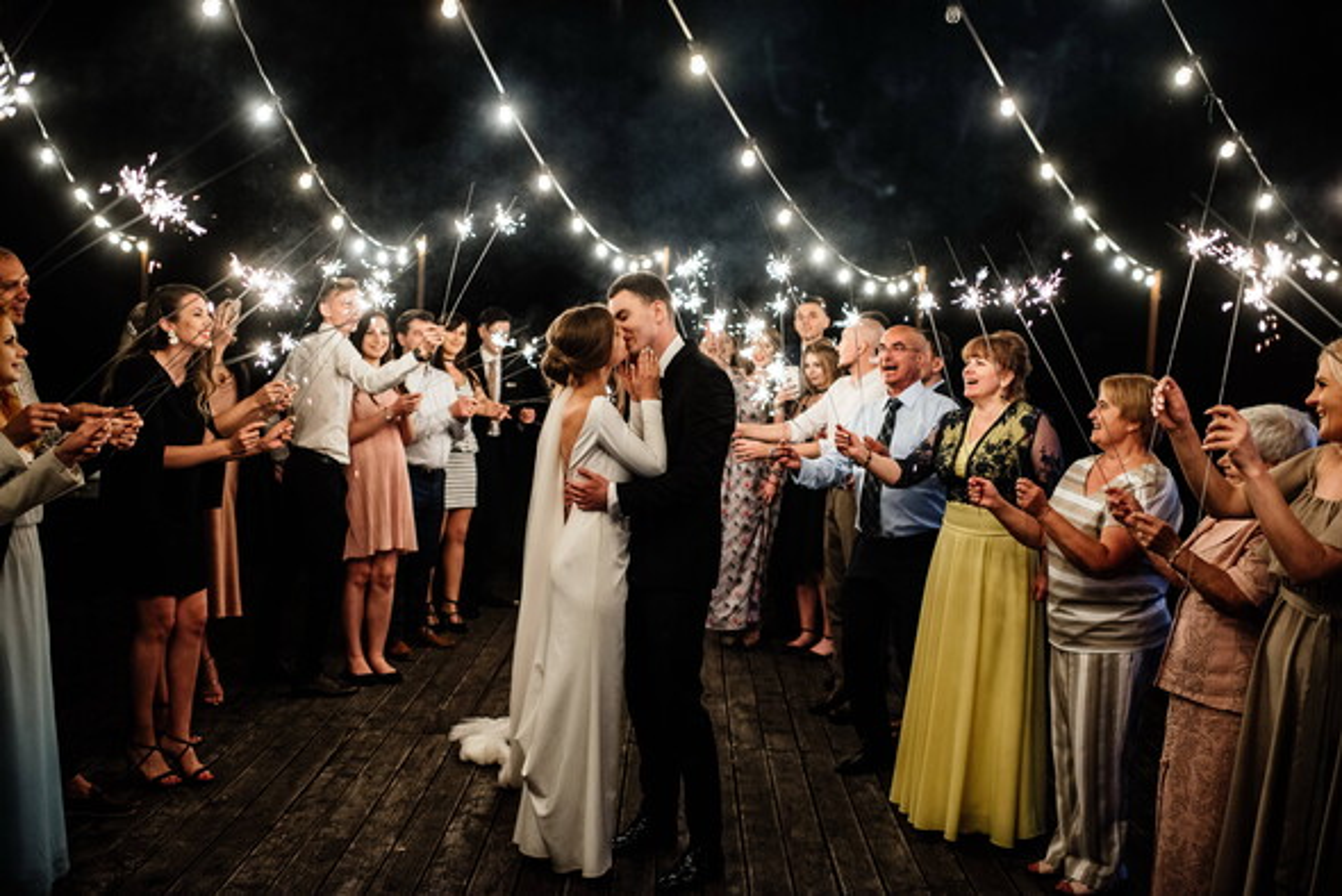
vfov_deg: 37.9
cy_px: 448
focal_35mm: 35
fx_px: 1305
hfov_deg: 54.4
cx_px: 671
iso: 800
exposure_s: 1/100
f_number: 2.2
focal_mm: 35
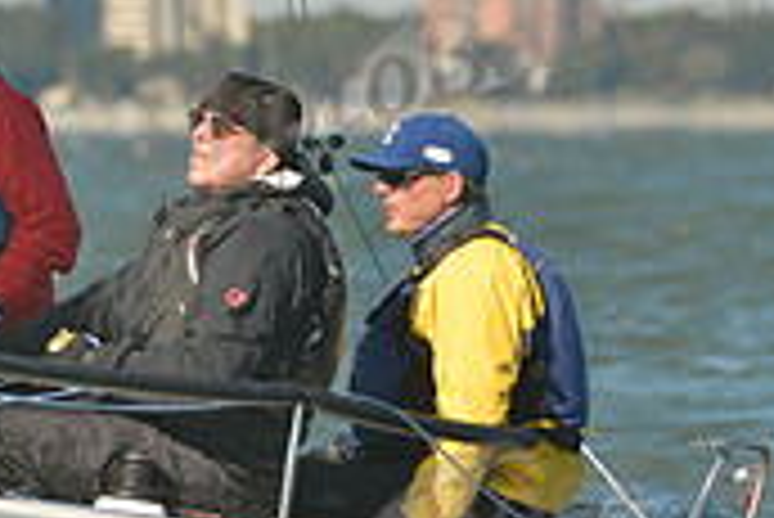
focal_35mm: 807
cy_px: 363
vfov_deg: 1.7
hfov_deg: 2.6
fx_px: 17365
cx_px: -94
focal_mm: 240
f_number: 5.6
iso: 200
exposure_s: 1/1250
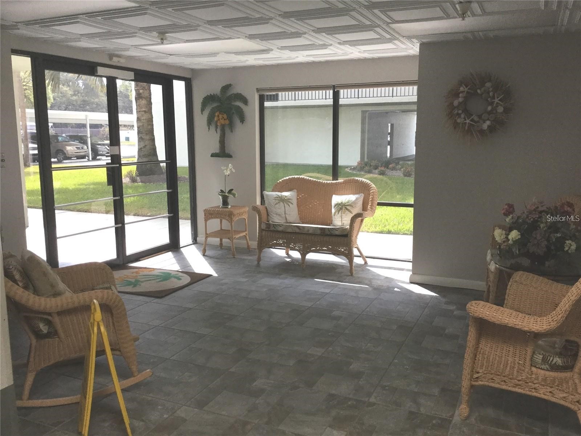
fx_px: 520
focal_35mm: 31
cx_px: 290
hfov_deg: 58.4
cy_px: 218
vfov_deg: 45.4
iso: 32
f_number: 2.4
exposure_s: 1/30
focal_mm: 3.3
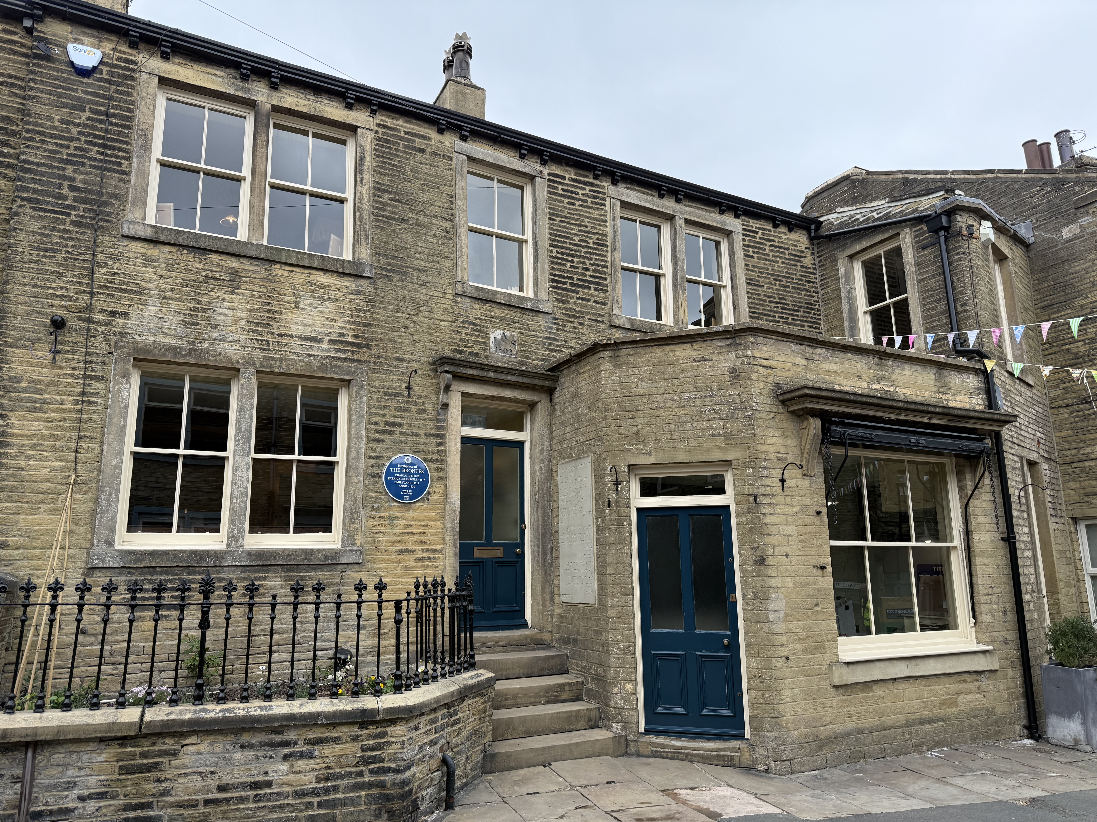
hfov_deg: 71.6
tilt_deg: +12.3
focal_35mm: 24
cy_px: 411
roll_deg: +0.5
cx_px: 548
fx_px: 761
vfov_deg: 56.8
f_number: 1.78
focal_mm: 6.76
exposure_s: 1/1949
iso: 100
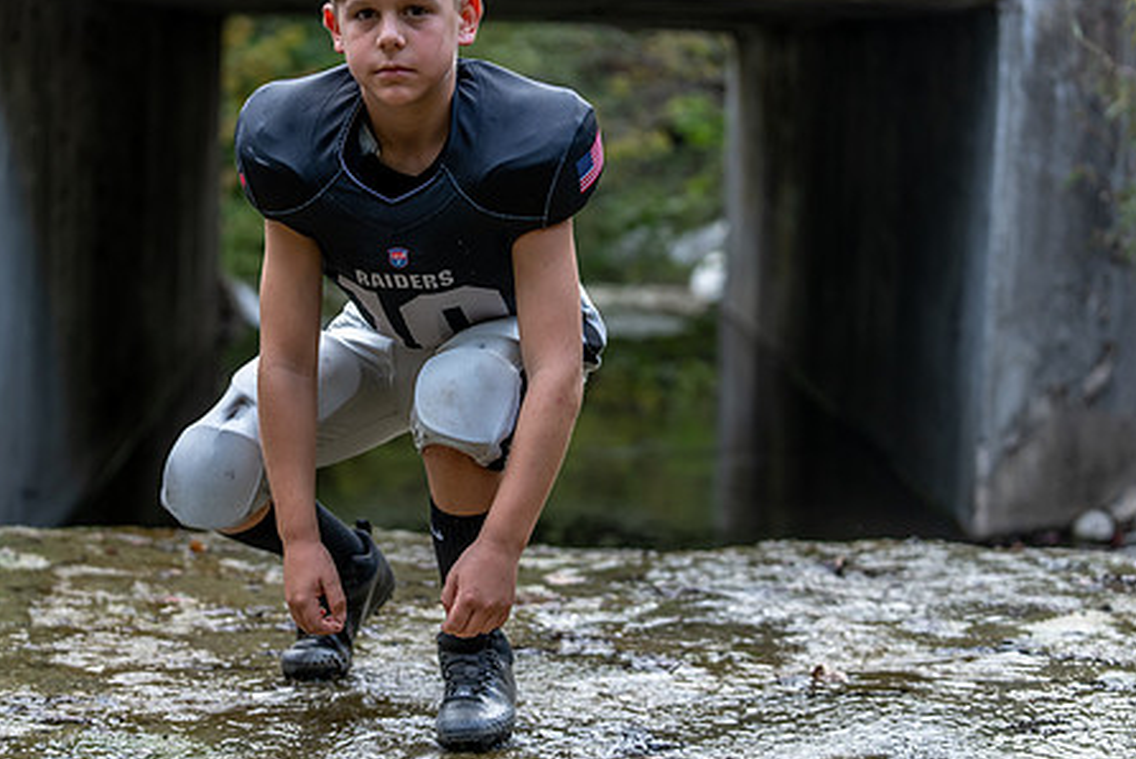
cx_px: 402
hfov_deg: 22.3
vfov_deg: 15.0
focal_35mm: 91
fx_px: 2873
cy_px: 299
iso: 250
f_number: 2.8
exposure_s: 1/320
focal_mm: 70
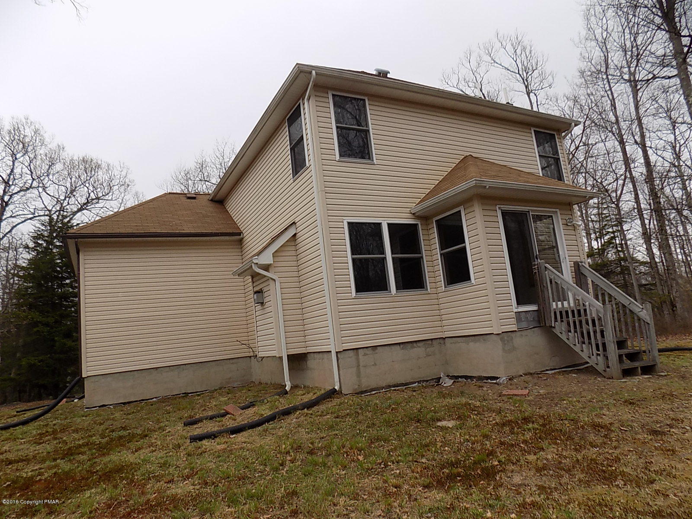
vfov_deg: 58.9
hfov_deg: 73.9
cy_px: 260
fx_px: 460
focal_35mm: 23
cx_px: 346
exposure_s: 1/400
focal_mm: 4
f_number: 3.1
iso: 80
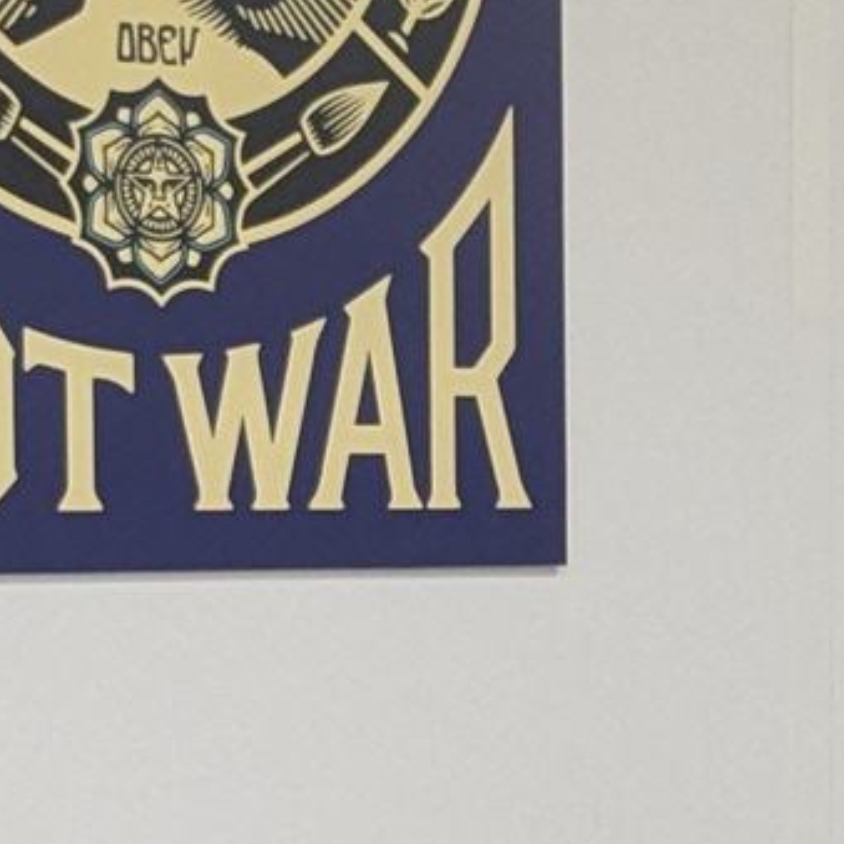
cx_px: 630
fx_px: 4965
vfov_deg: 9.6
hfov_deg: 9.7
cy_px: 879
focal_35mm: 180
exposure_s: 1/99.9
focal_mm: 4.38
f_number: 1.73
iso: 125
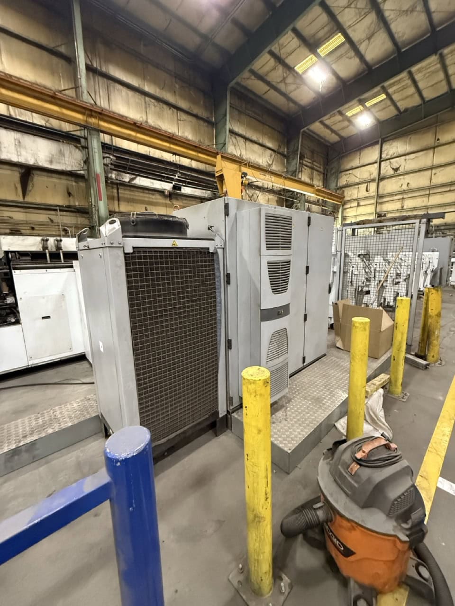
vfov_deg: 102.1
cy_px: 303
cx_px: 228
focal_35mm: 14
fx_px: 245
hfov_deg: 85.7
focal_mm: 2.2
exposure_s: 1/60
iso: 800
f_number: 2.2
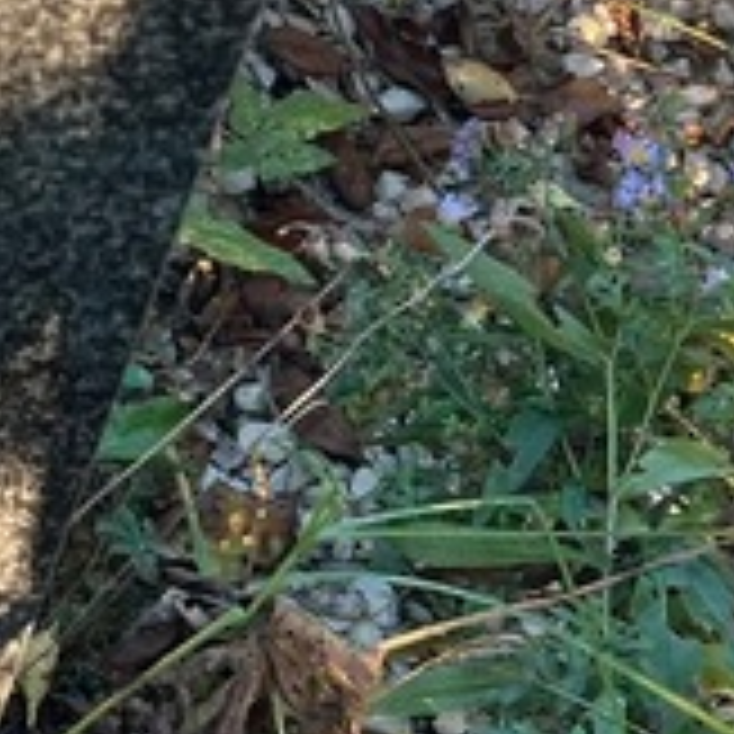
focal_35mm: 113
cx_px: -739
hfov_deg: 13.3
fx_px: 2711
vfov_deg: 15.3
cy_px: 99
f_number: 1.5
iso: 50
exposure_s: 1/121
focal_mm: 5.7
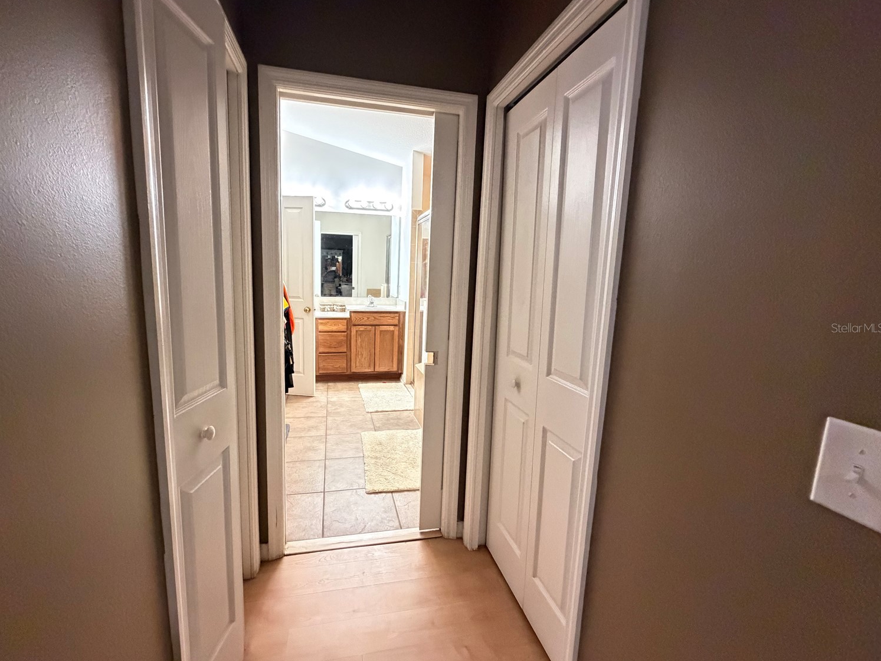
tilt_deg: -8.7
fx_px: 382
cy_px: 328
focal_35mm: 15
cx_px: 415
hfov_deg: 98.1
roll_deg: -1.1
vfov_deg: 81.8
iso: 1000
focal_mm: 2.22
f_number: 2.2
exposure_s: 1/60
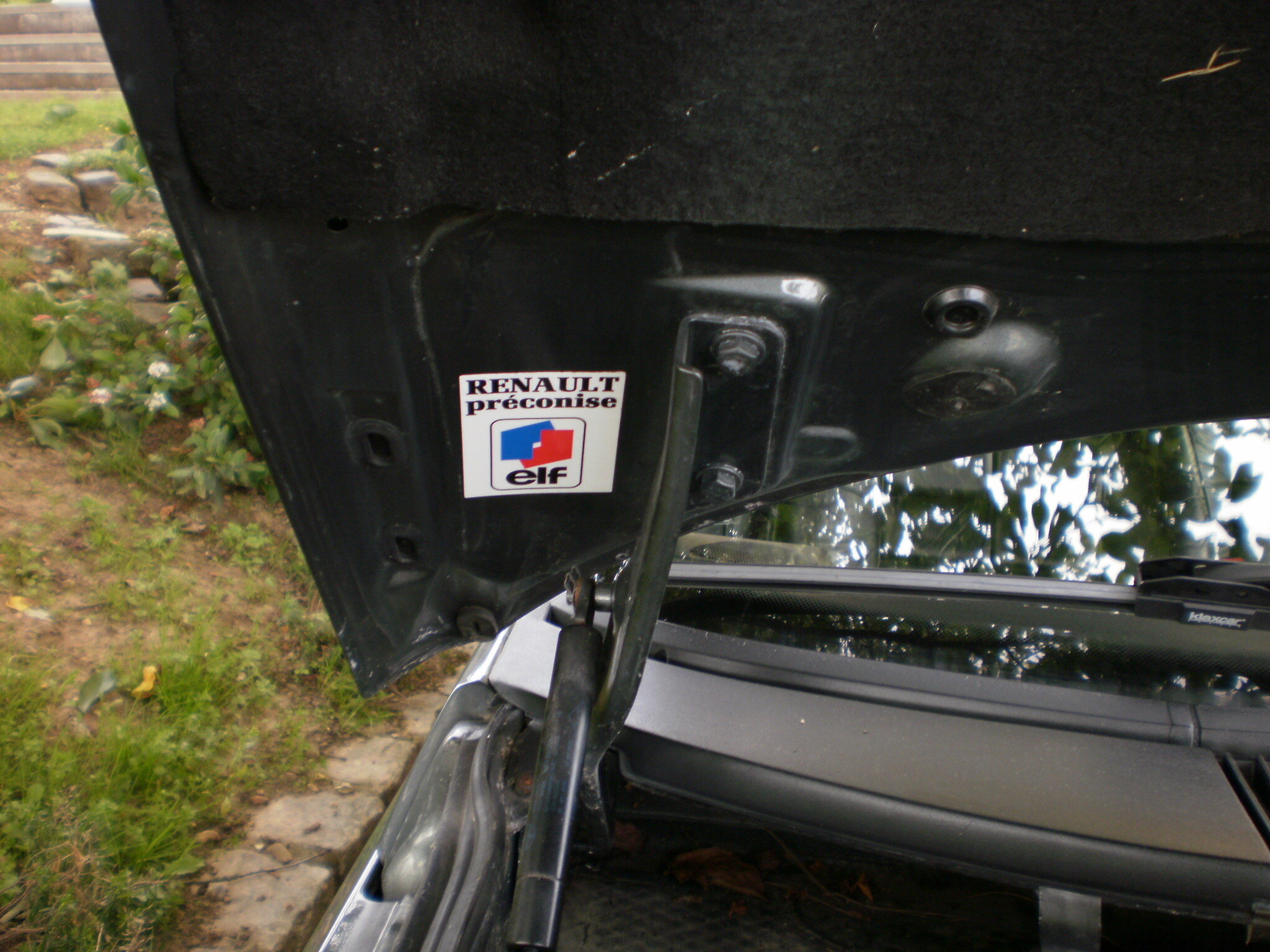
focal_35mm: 36
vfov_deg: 39.7
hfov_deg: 51.4
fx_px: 1321
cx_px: 635
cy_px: 476
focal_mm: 6.3
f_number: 3.1
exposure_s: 1/80
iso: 100
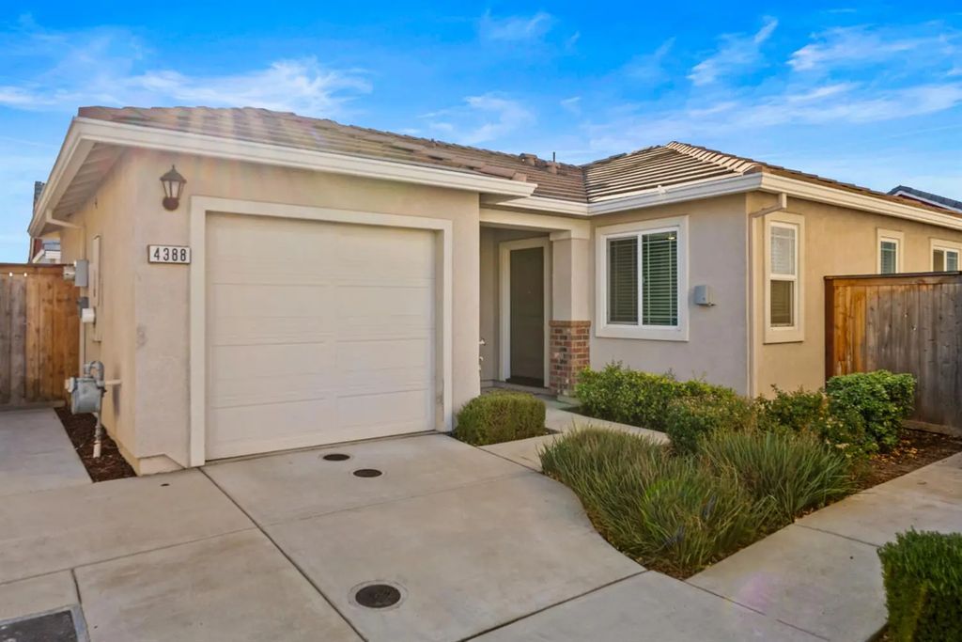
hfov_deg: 71.5
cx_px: 481
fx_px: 668
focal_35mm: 25
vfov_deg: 51.3
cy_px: 321
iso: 400
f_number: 9
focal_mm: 25
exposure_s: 1/100
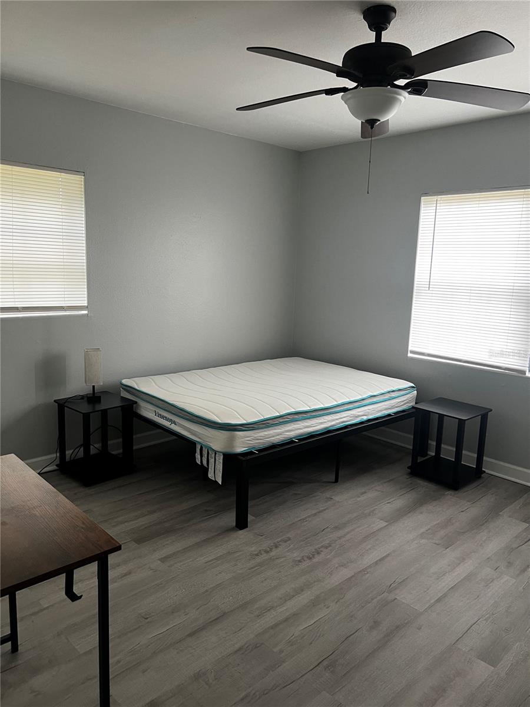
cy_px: 354
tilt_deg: -9.1
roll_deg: -1.7
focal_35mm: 26
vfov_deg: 67.3
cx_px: 265
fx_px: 531
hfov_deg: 53.1
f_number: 1.5
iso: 200
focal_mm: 5.7
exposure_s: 1/60
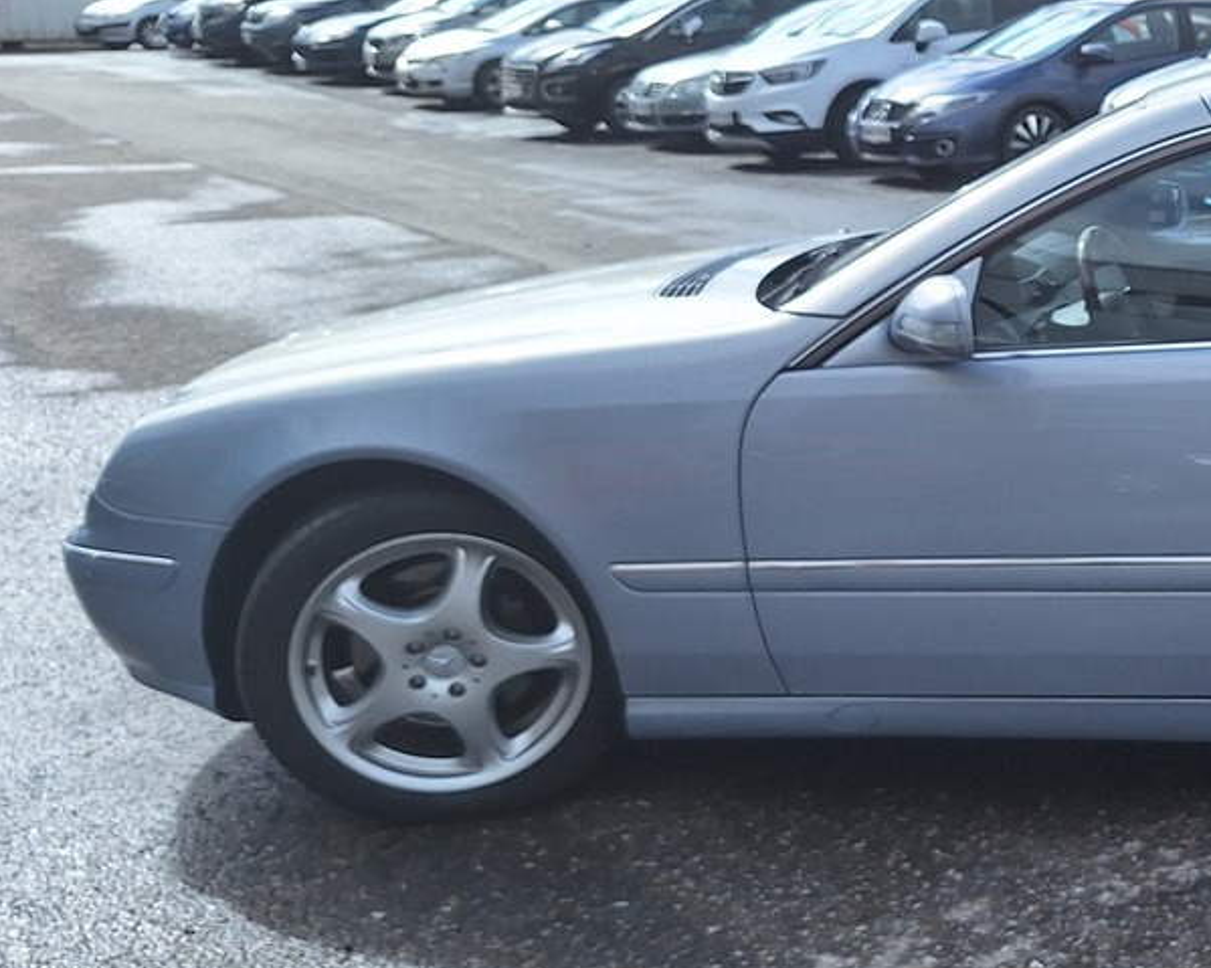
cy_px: 489
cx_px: 1389
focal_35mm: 54
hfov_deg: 30.4
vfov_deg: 28.1
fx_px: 1935
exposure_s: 1/2786
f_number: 1.8
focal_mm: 5.54
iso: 40
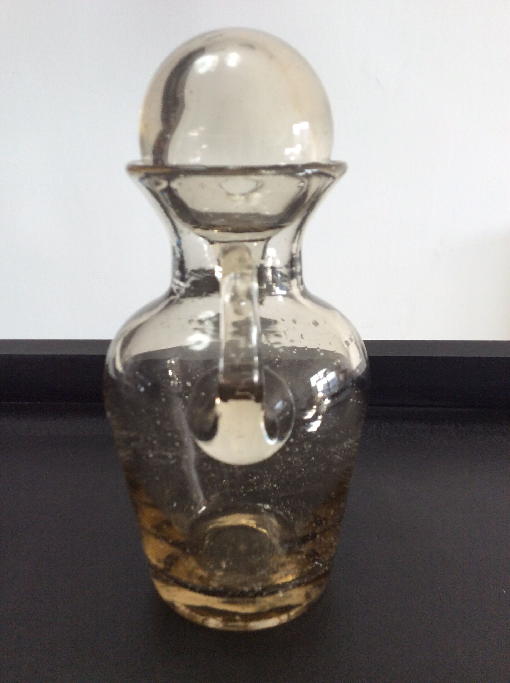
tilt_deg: -18.9
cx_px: 255
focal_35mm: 32
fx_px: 630
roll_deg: +0.9
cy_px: 342
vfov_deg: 56.9
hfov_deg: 44.1
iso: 64
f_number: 2.4
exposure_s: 1/100
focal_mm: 3.3
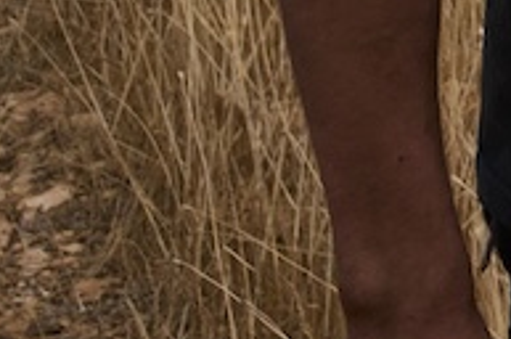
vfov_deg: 5.9
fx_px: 3089
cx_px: 1138
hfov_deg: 8.7
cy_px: -638
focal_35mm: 218
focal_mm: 35
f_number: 8
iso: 1000
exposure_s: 1/2000
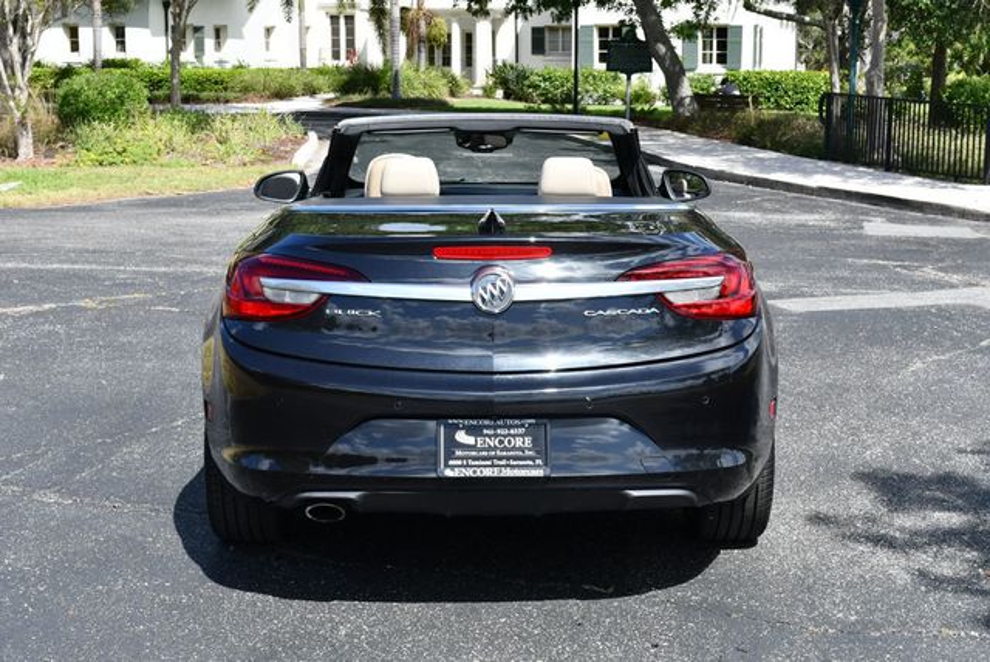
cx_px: 495
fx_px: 1651
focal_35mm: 60
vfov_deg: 22.7
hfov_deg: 33.4
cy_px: 331
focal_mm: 30
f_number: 8
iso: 180
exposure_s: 1/250
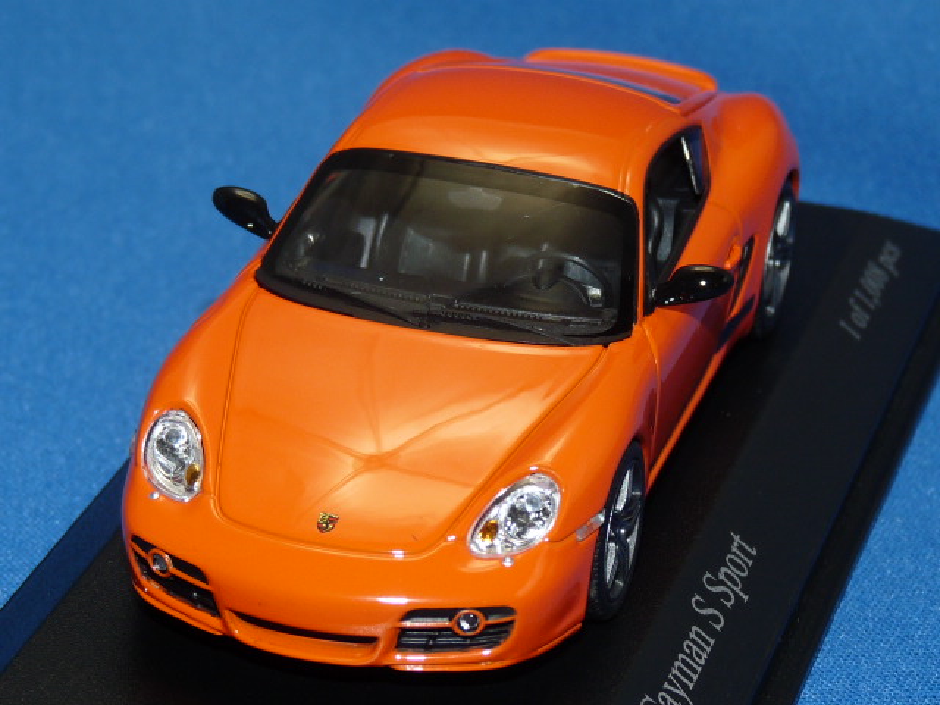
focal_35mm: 134
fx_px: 3639
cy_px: 352
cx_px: 470
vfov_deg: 11.1
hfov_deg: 14.7
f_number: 3.4
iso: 100
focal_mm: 13.3
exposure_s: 1/40
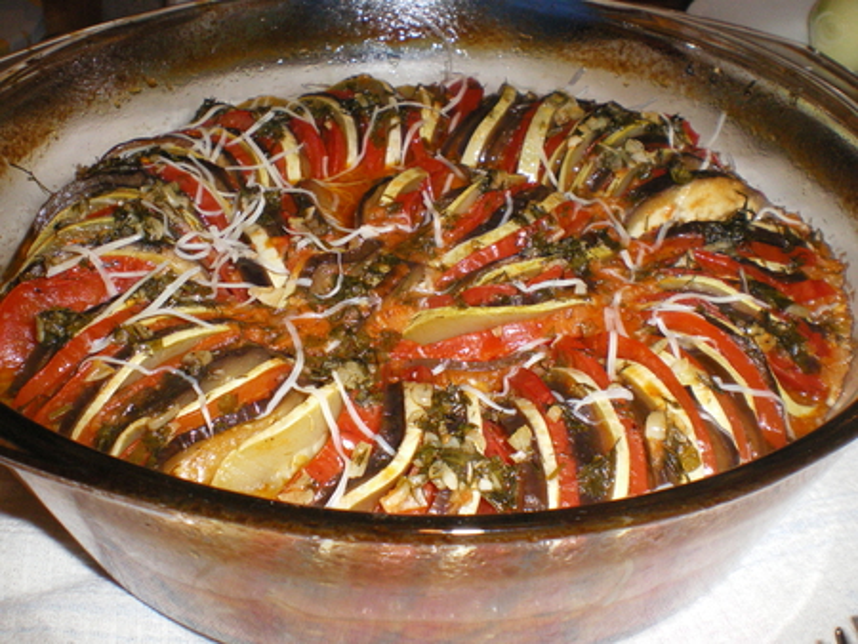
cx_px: 429
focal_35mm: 38
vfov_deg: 37.8
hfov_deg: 49.0
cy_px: 322
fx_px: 942
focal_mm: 6.3
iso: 400
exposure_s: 1/50
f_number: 4.6
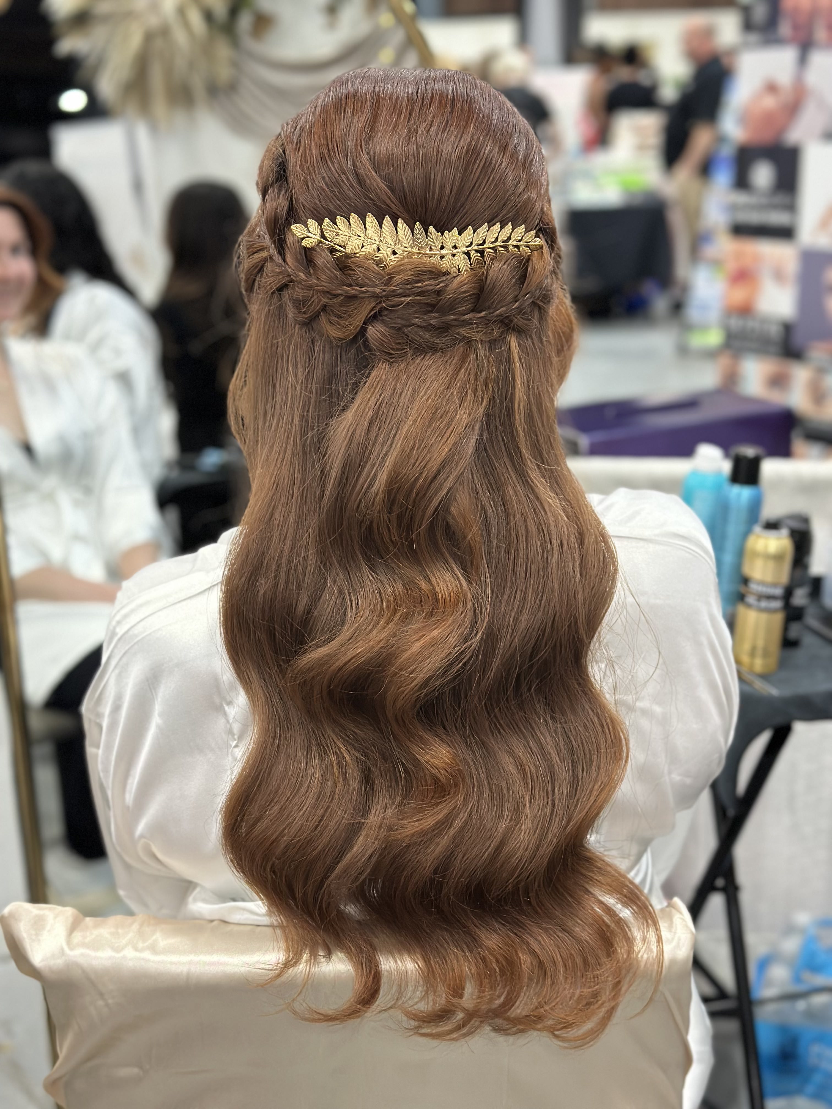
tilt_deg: -16.1
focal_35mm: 48
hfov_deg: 30.3
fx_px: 1538
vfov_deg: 39.7
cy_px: 554
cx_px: 416
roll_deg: +0.7
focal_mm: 6.86
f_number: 1.78
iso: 320
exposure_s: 1/59
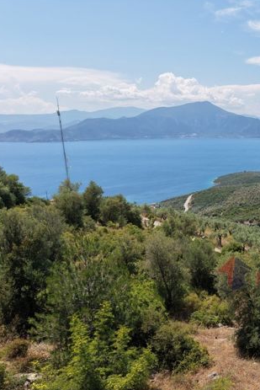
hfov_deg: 31.7
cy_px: 220
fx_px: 411
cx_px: 276
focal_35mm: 38
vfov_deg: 50.5
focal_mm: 8.67
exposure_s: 1/6000
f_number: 1.8
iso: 300
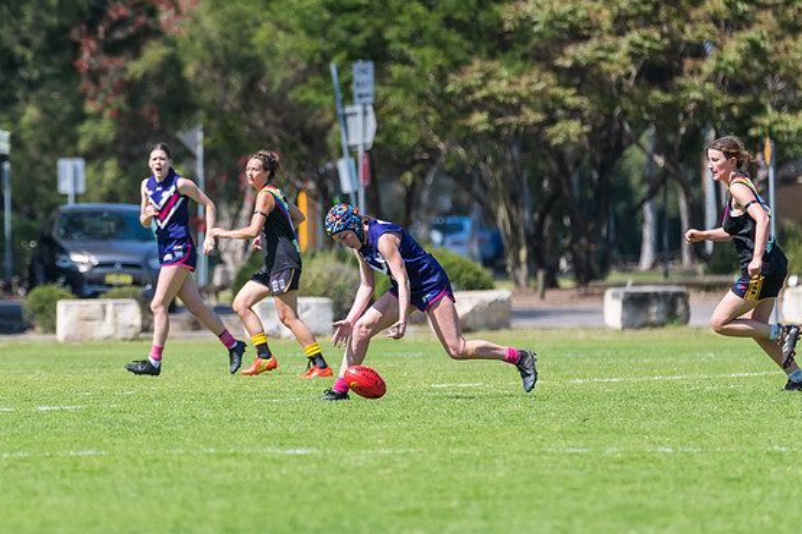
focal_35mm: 570
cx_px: 222
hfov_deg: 3.6
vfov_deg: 2.4
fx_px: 12697
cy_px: 224
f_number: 6.3
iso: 800
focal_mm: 380
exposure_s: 1/2000
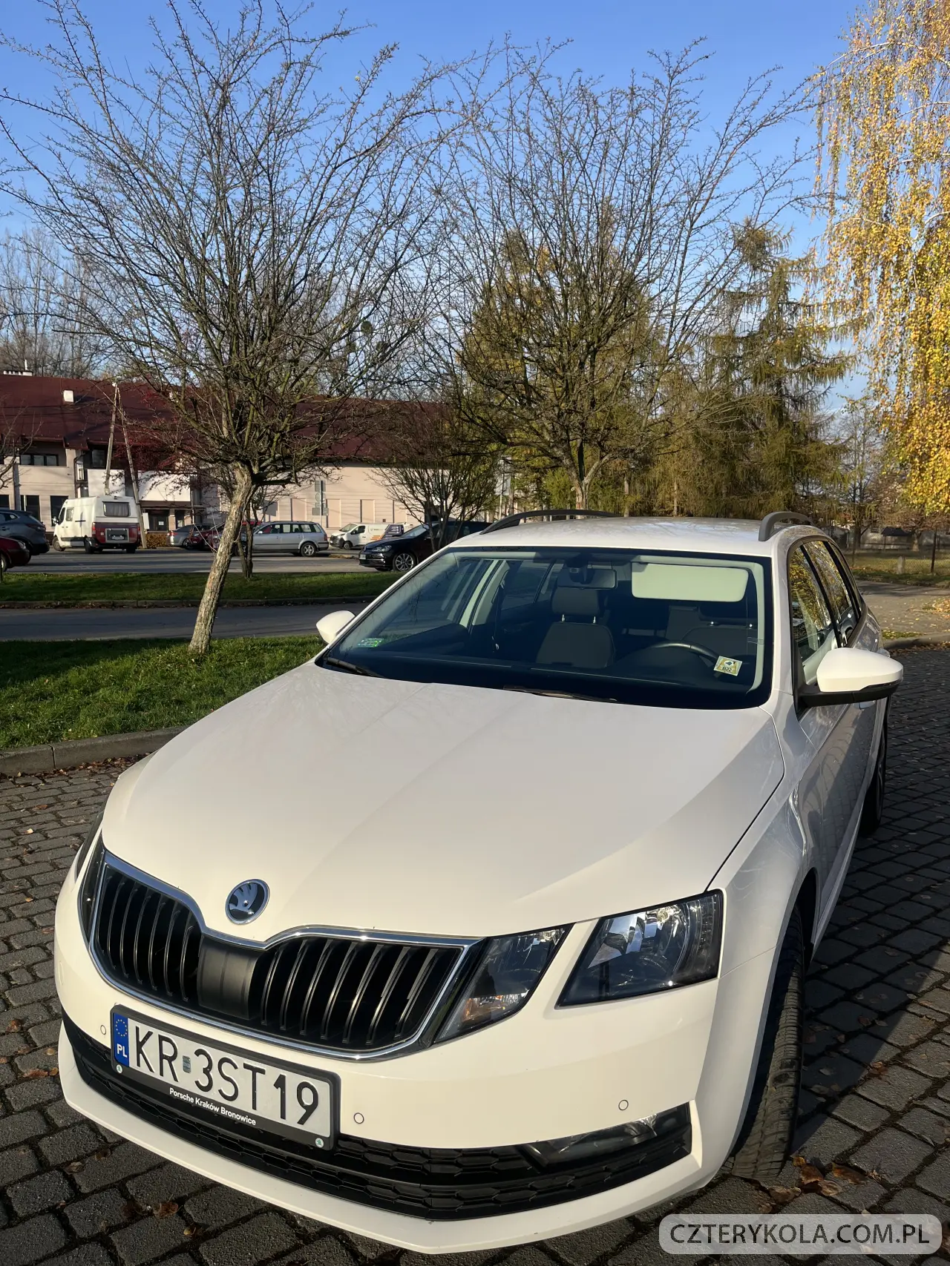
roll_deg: +0.5
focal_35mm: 26
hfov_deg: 53.1
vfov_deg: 67.3
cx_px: 475
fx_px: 952
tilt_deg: -7.2
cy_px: 633
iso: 50
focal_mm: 5.1
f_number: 1.6
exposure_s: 1/2513
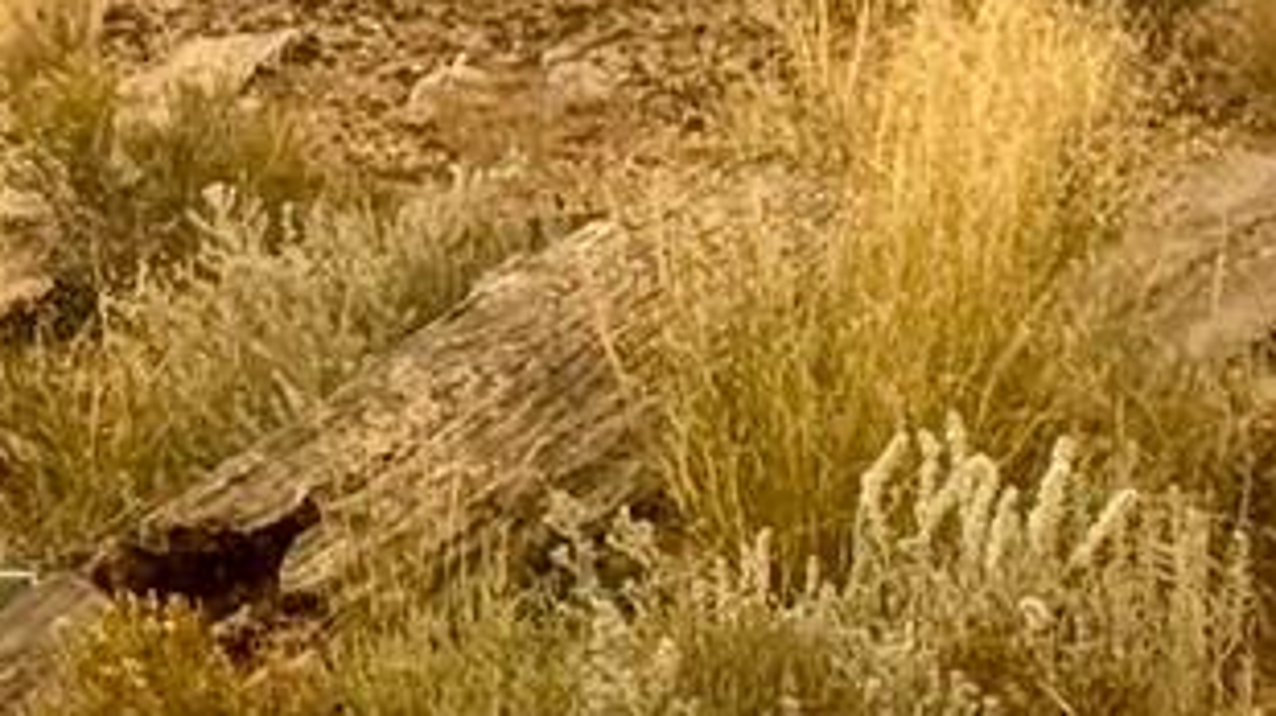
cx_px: -951
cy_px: -333
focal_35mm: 270
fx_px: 9131
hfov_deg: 7.8
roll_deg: +1.0
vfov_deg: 4.5
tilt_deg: -5.6
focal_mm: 6.76
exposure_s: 1/171
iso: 80
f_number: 1.78
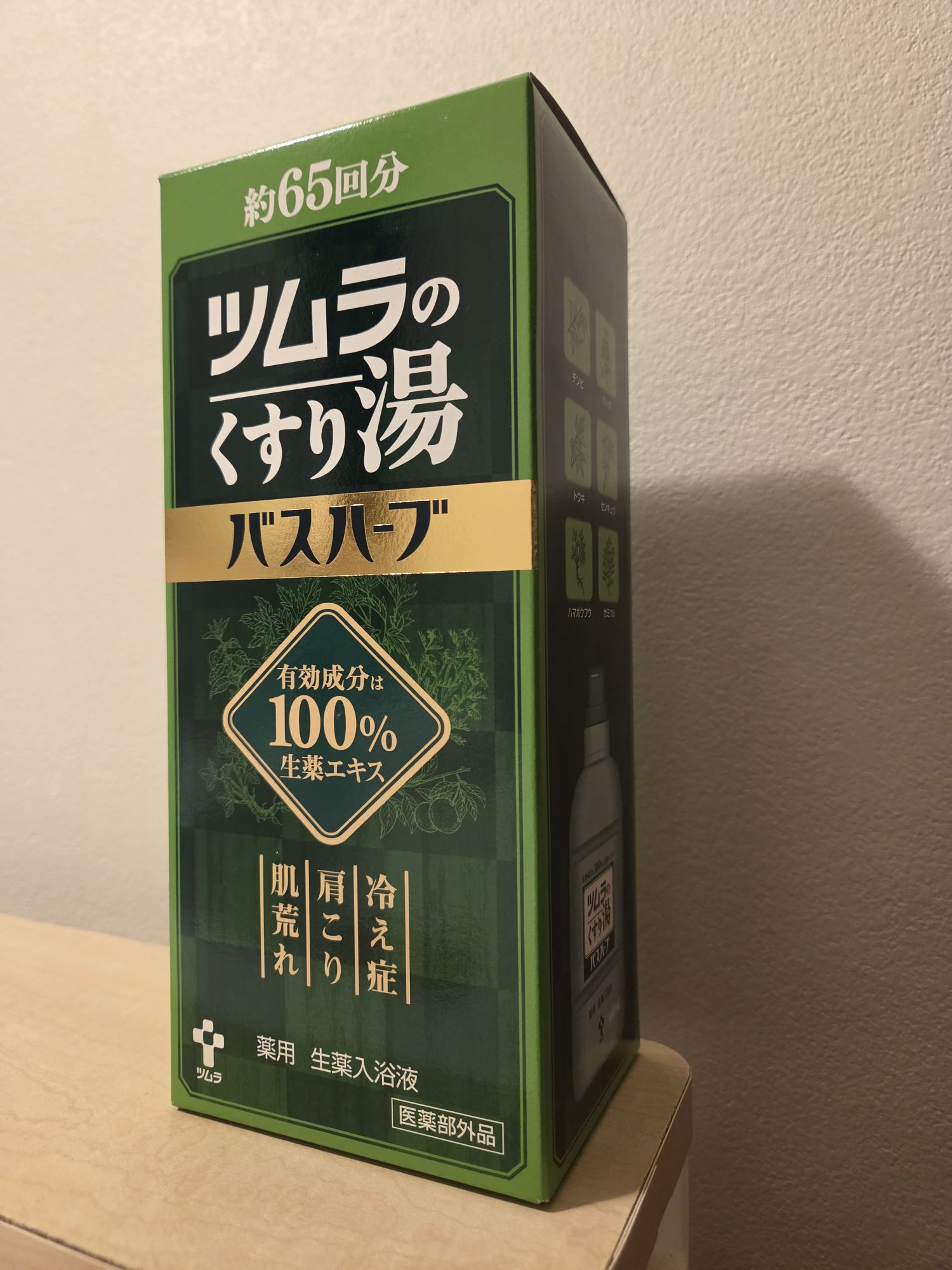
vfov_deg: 73.9
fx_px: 843
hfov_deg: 58.9
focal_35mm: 23
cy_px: 635
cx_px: 476
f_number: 1.8
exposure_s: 1/100
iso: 640
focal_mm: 5.4
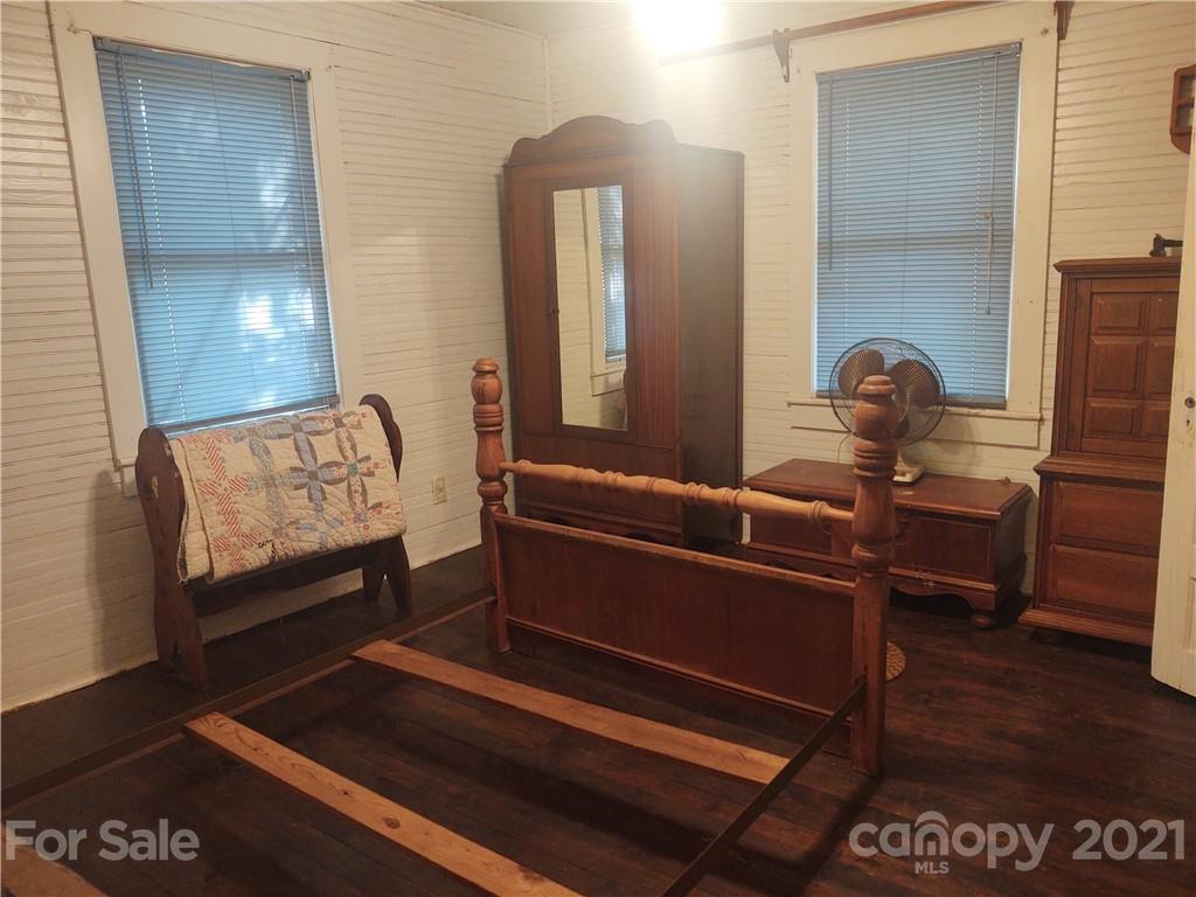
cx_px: 598
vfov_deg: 51.4
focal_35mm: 27
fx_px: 933
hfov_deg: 65.3
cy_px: 448
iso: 250
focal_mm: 4.75
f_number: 1.7
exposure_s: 1/30
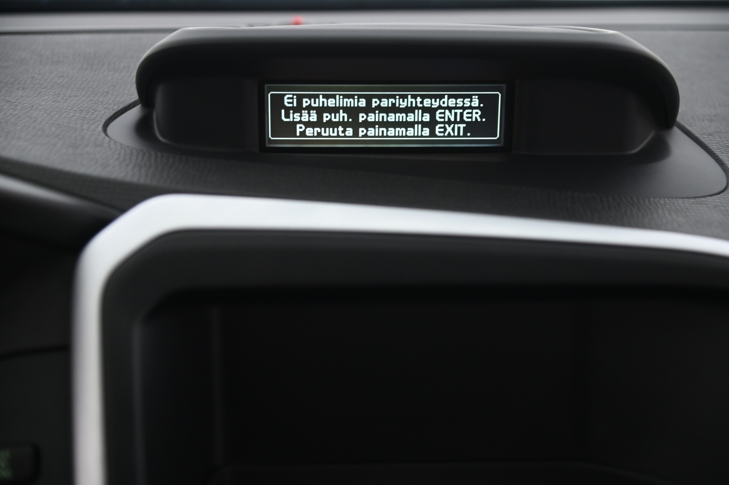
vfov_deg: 20.9
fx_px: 1315
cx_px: 364
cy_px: 242
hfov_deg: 31.0
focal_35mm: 65
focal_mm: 65
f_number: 4
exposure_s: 1/30
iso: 2000
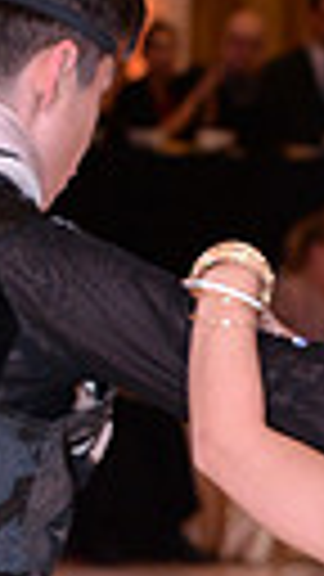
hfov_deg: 3.0
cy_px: 796
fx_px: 6155
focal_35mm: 403
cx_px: 263
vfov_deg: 5.3
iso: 1600
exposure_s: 1/250
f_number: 5.6
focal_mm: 85
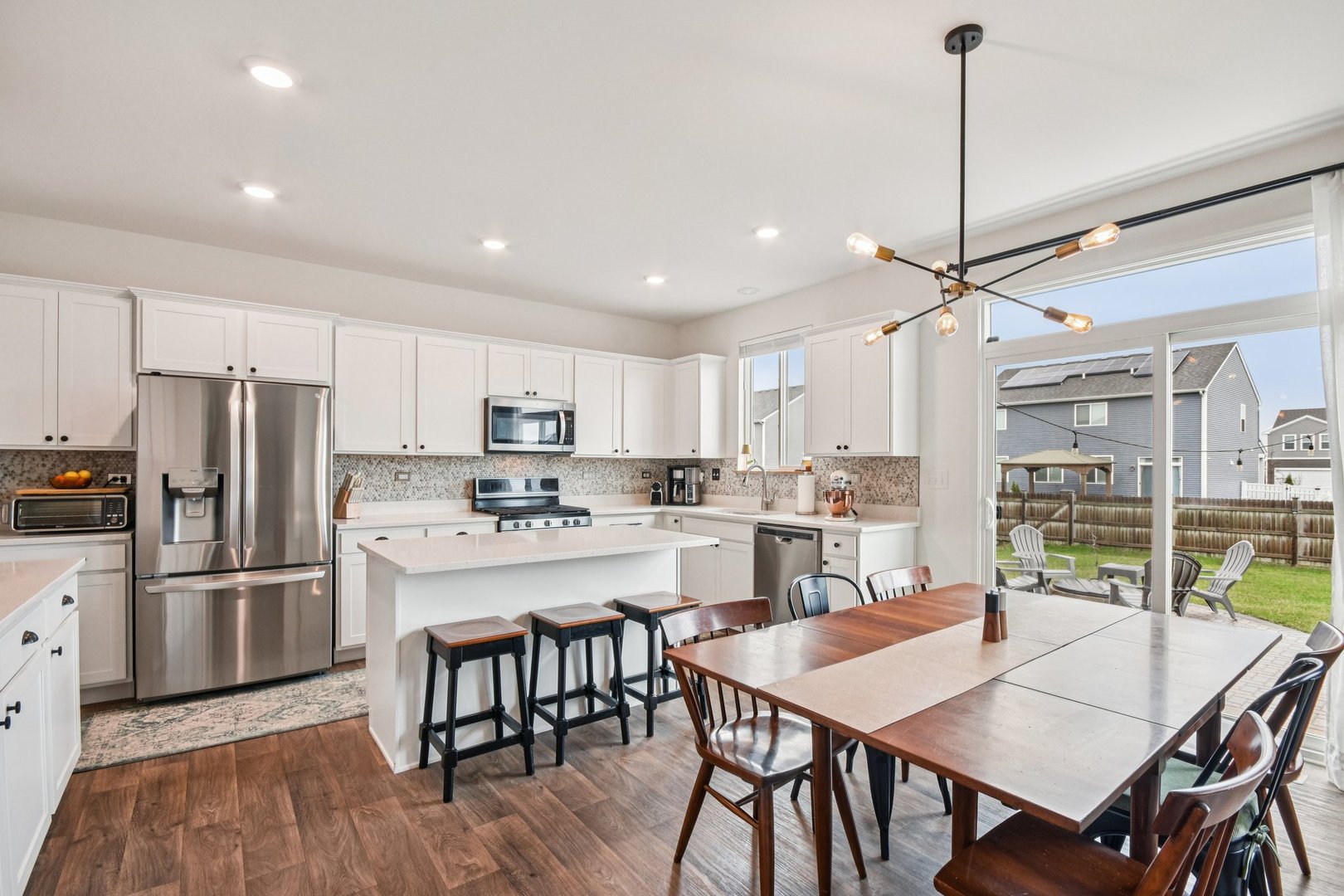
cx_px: 672
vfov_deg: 77.3
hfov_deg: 100.4
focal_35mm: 15
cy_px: 448
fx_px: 560
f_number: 8
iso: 400
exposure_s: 1/100
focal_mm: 10
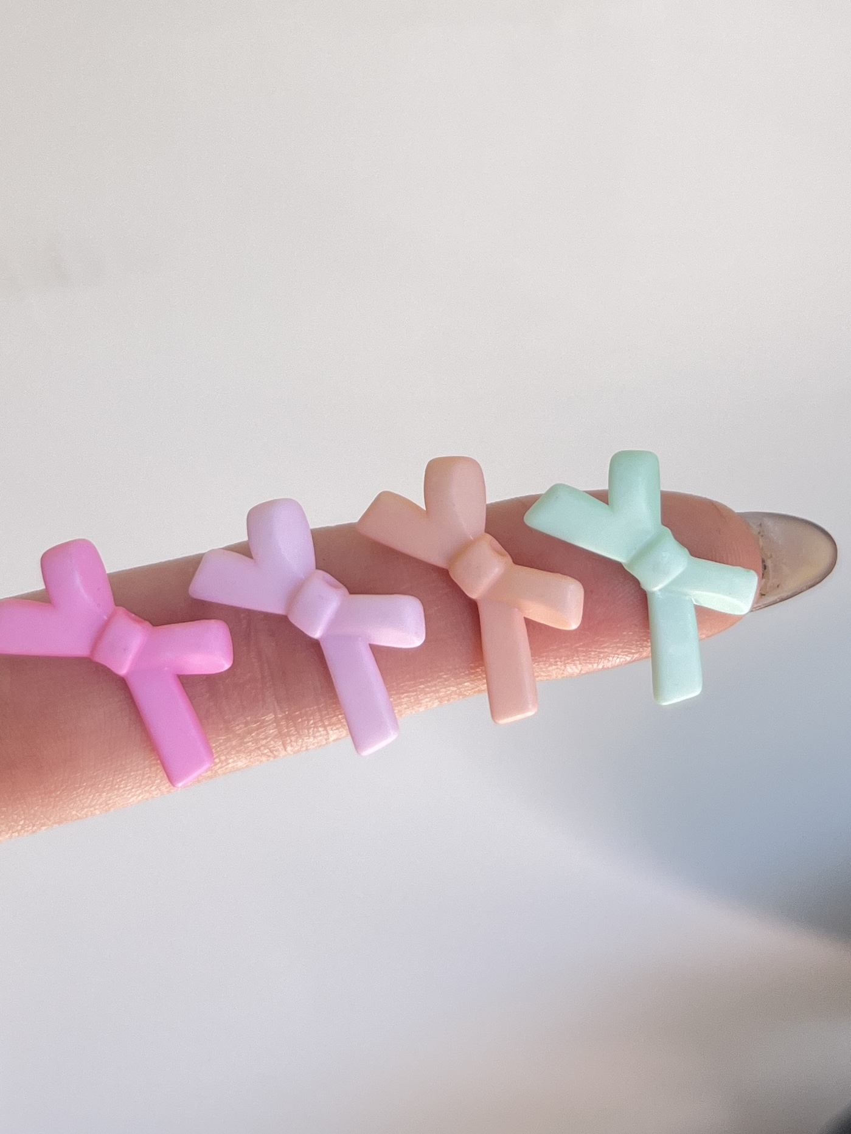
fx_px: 852
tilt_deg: -45.0
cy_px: 567
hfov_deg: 53.1
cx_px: 426
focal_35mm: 26
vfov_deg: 67.3
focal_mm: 5.1
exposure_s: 1/121
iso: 50
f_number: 1.6
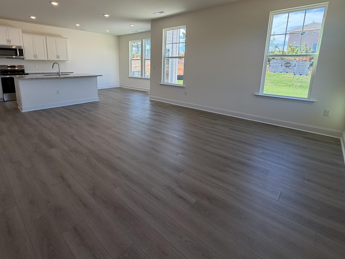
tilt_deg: -11.1
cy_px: 97
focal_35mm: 18
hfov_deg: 87.3
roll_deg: -0.9
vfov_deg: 70.5
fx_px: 179
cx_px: 151
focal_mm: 2.22
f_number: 2.2
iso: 50
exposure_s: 1/120
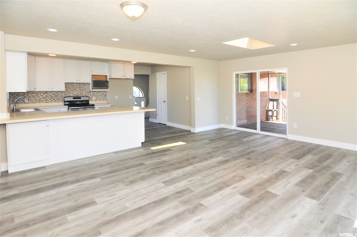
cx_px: 178
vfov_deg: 67.2
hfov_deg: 90.1
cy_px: 118
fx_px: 178
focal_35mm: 18
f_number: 5
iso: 200
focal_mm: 12
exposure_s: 1/100
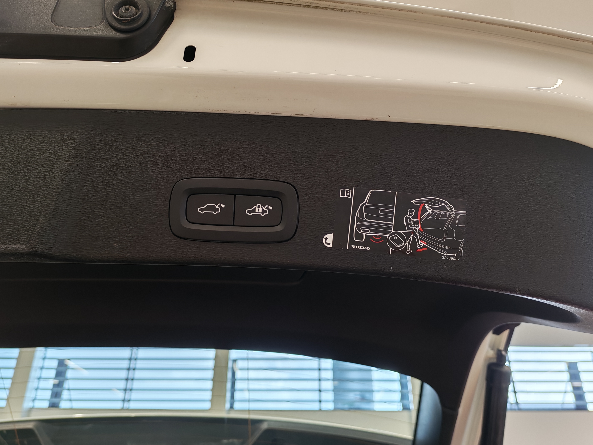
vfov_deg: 46.8
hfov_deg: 60.0
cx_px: 296
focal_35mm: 30
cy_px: 222
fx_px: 514
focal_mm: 6.12
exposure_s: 1/100
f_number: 1.9
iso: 125
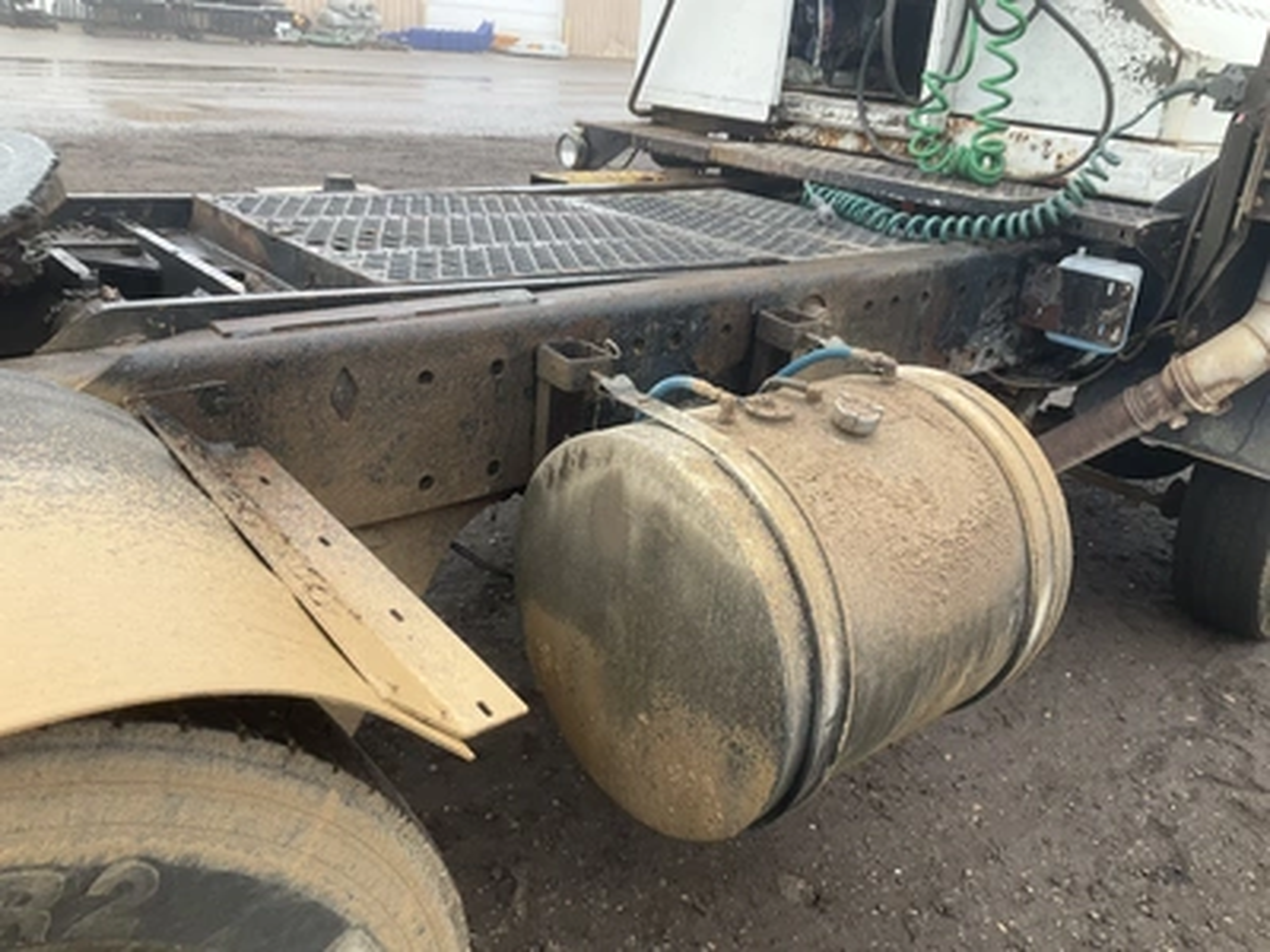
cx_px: 635
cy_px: 476
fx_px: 1064
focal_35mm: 29
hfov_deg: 61.7
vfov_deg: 48.2
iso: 20
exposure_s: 1/122
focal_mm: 3
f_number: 1.8
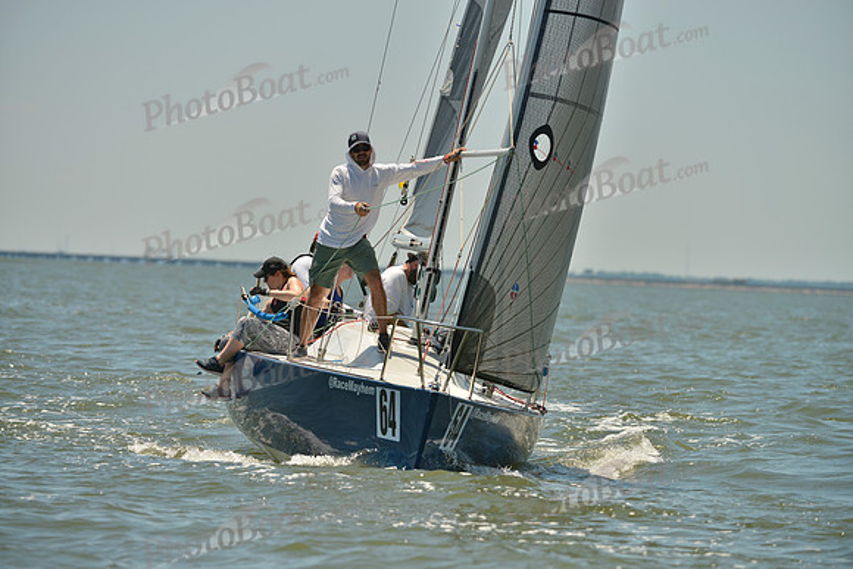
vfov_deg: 5.3
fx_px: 6162
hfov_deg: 7.9
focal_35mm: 260
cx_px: 426
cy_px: 284
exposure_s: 1/1600
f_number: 5
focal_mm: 260
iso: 200
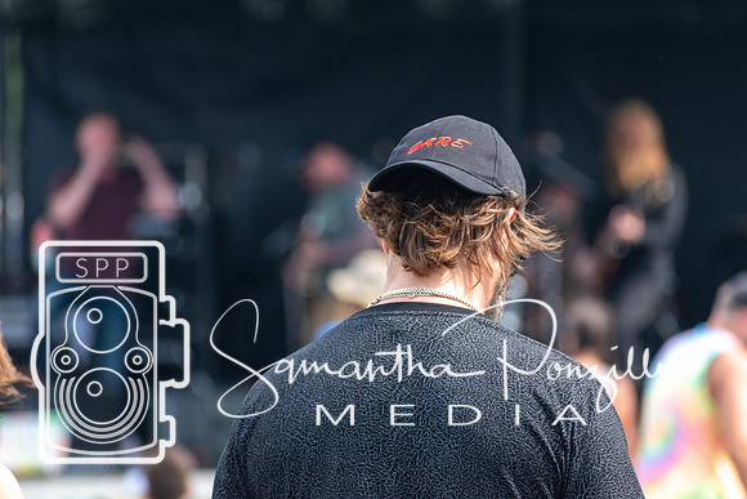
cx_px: 374
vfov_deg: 3.1
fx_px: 9339
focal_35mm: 450
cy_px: 250
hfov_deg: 4.6
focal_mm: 300
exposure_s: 1/800
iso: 800
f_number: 6.3
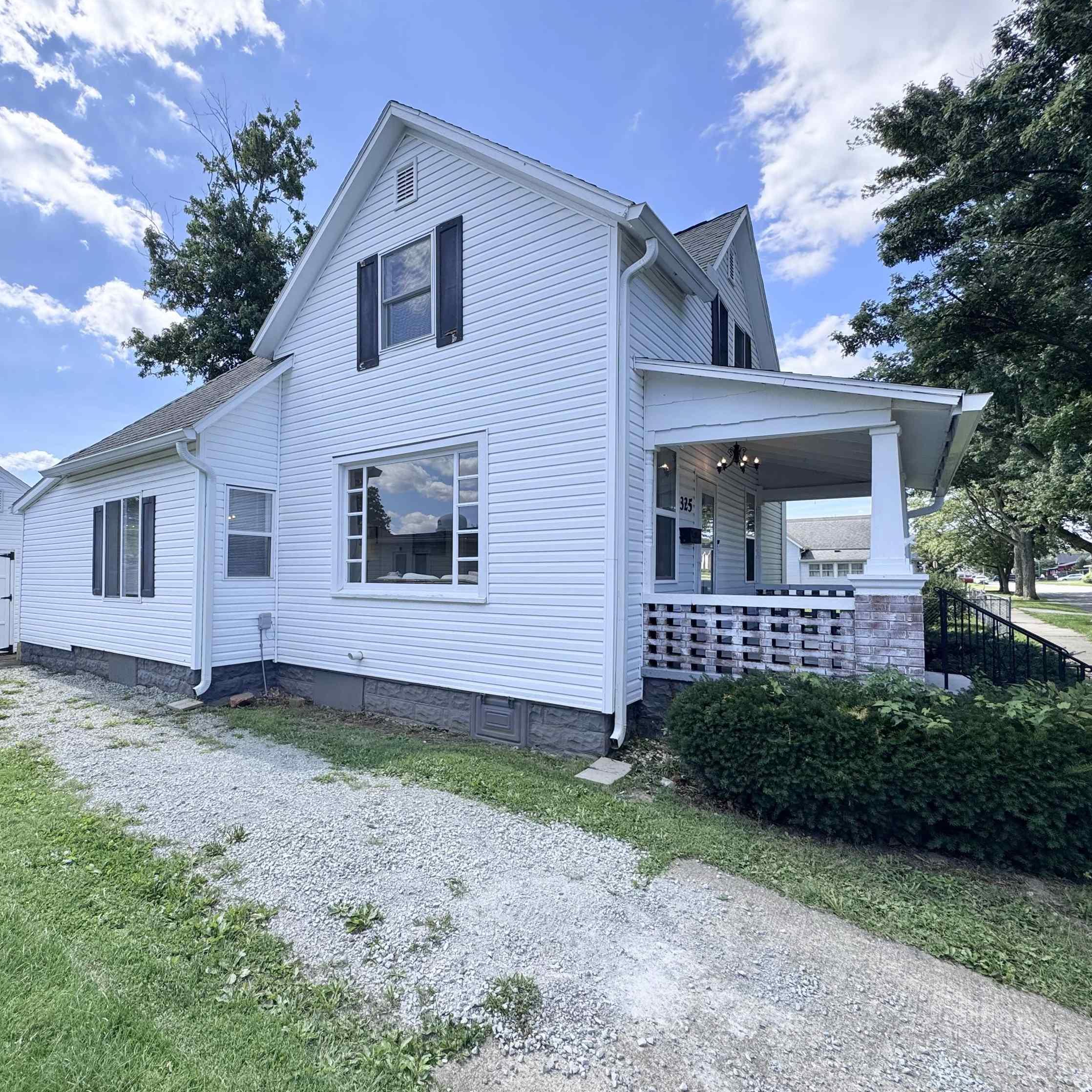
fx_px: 607
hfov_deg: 83.1
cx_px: 445
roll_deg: +0.0
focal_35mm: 17
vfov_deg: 84.0
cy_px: 553
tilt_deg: +1.8
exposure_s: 1/1126
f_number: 2.2
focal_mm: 2.22
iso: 50
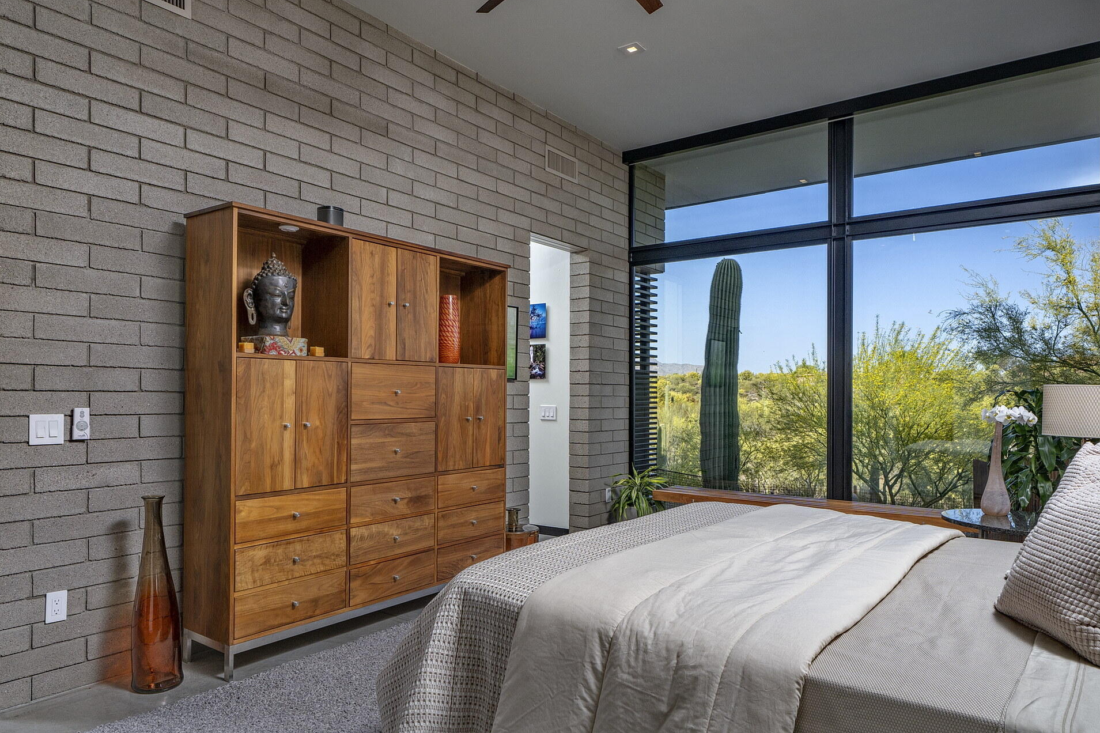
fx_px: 672
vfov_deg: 57.0
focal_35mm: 22
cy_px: 414
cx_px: 484
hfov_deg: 78.3
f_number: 8
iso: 200
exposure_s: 1/160
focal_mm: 15
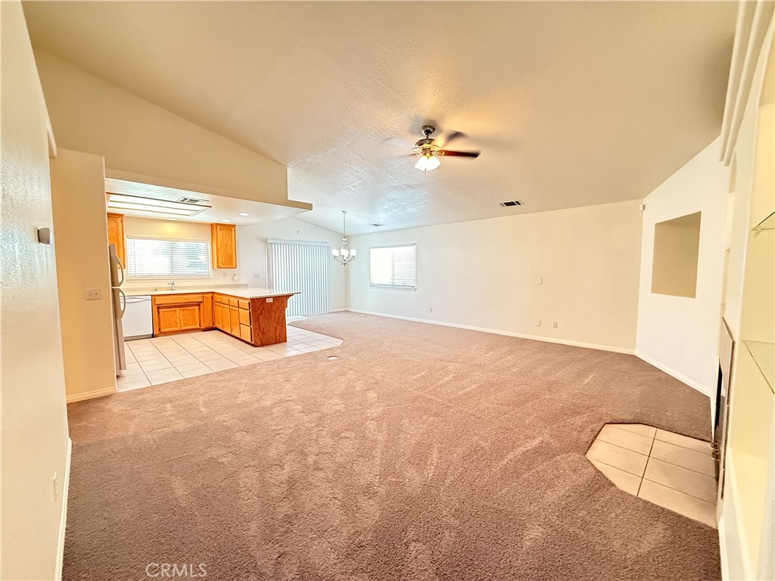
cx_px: 388
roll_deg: -0.1
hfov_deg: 102.1
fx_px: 313
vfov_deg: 85.7
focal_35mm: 14
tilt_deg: -4.2
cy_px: 290
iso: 800
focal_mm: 2.22
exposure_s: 1/60
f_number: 2.2
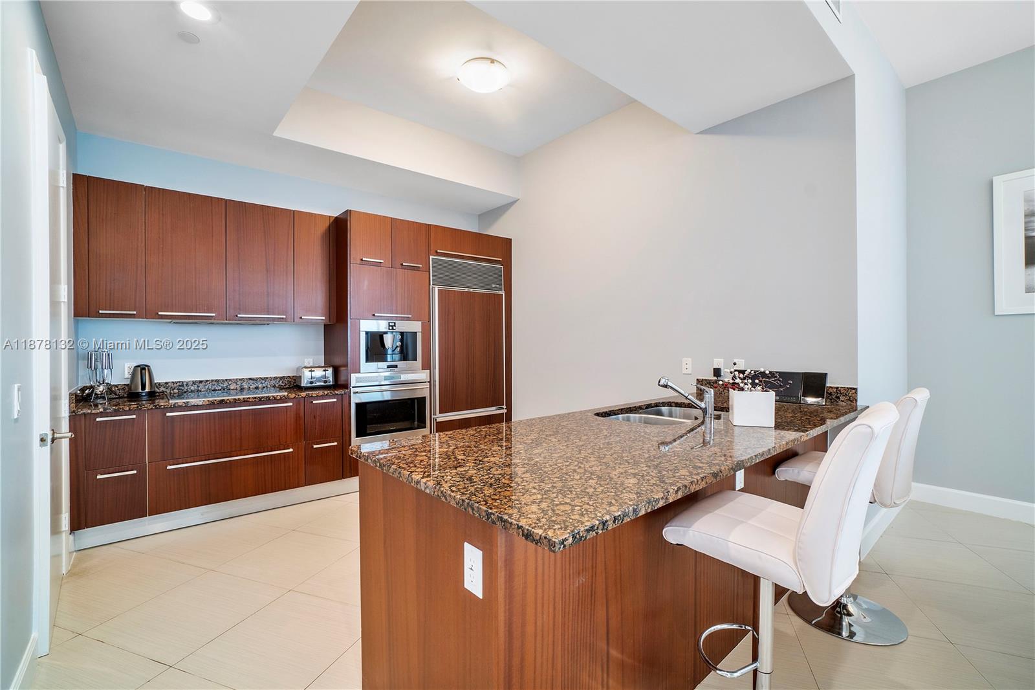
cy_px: 345
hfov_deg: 100.4
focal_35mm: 15
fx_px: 431
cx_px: 518
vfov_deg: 77.3
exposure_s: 1/2.5
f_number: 11
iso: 250
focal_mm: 10
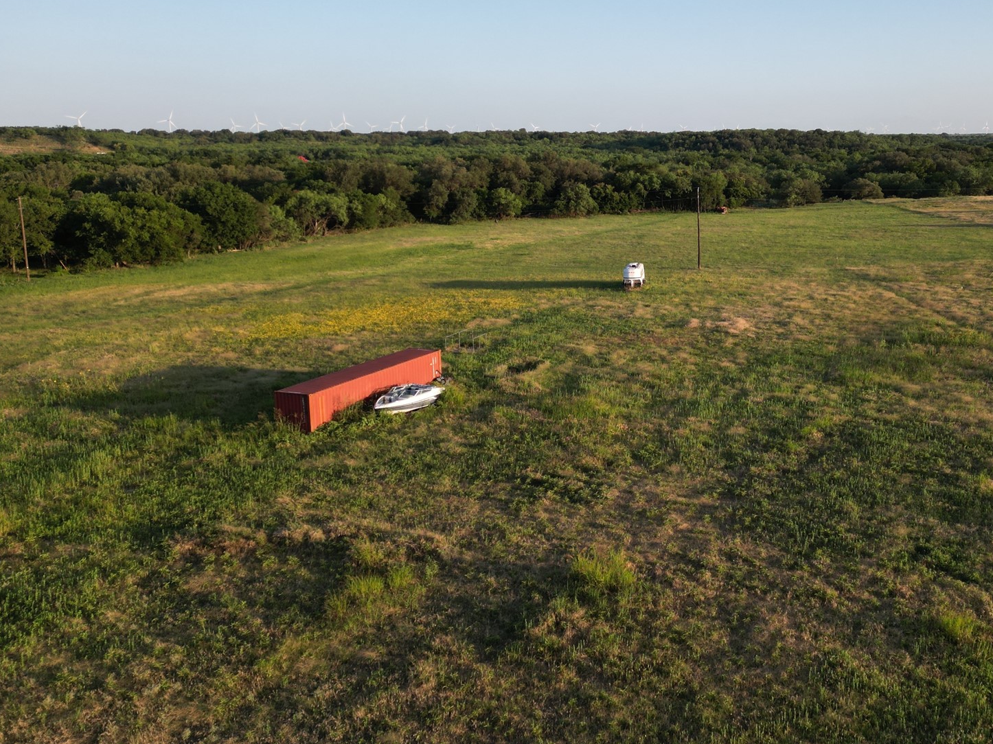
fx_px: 975
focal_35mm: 34
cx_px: 654
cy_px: 281
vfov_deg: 41.5
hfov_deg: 53.0
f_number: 1.7
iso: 110
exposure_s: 1/1000
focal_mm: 6.72
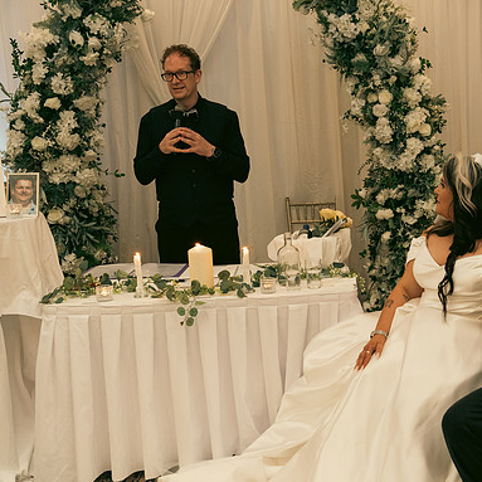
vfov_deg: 37.6
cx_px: 349
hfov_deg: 36.8
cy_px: 242
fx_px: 709
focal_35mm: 45
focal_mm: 35
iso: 2500
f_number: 3.5
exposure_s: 1/160
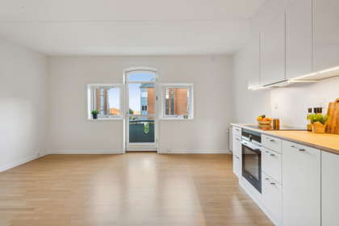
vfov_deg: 59.5
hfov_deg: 81.2
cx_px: 170
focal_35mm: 21
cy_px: 113
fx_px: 198
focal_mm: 21
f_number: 11
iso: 800
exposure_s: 1/8
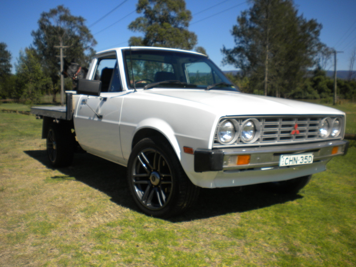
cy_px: 134
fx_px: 360
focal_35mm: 35
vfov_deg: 40.7
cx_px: 178
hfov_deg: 52.6
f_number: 4.6
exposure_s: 1/992
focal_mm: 6.3
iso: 80
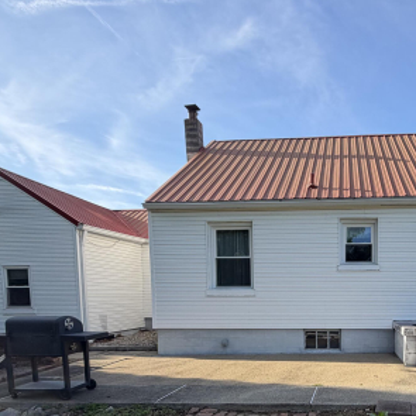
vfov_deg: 54.0
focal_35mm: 28
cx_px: 325
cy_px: 324
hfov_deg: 53.9
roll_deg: +1.2
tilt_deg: -3.5
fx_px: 381
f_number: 2.2
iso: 40
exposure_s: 1/585
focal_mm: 2.22
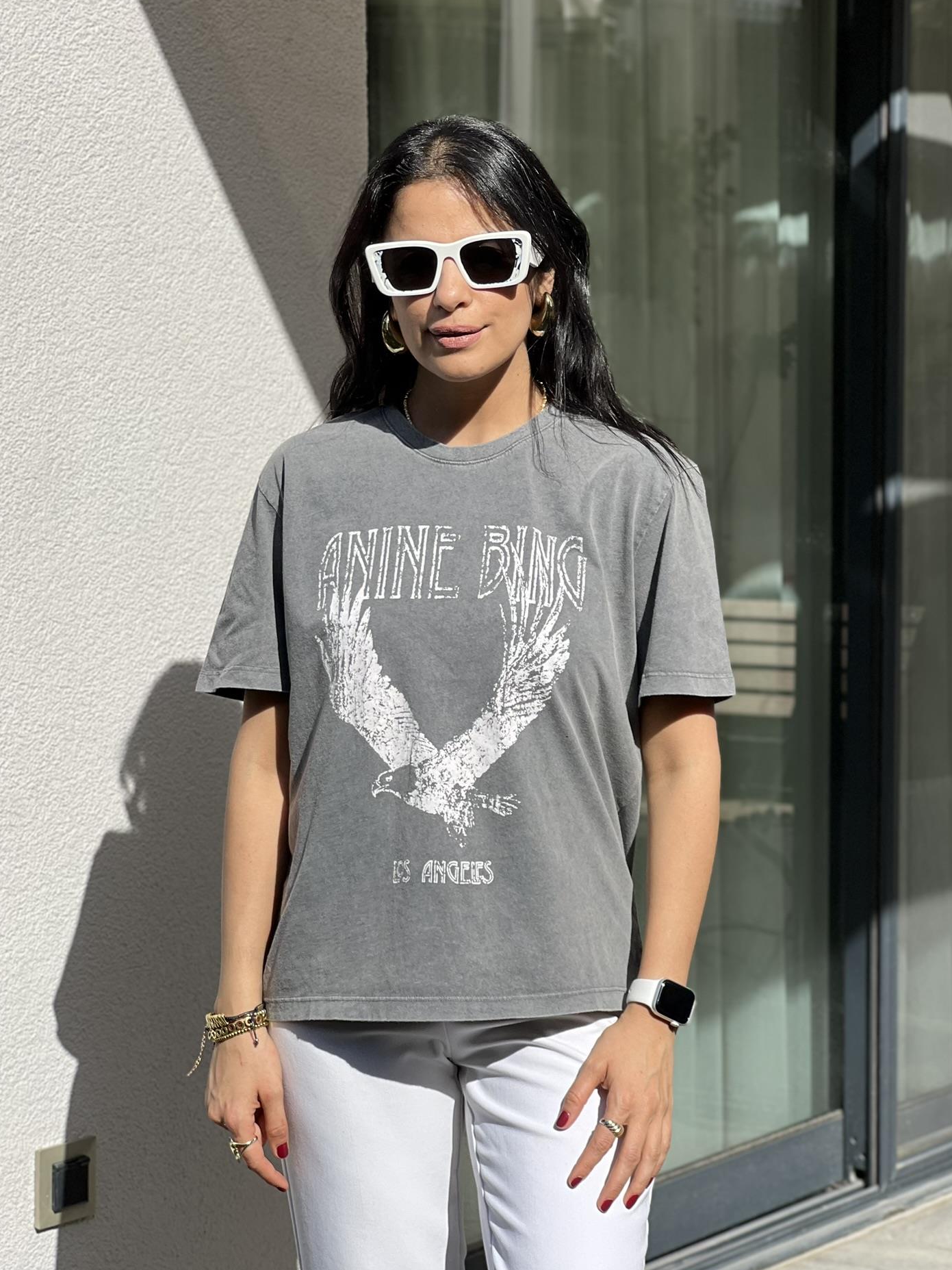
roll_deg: +0.3
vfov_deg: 23.0
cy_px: 574
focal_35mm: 85
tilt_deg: -2.6
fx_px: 3117
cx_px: 521
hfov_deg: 17.4
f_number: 2.8
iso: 32
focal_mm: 9
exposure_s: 1/742
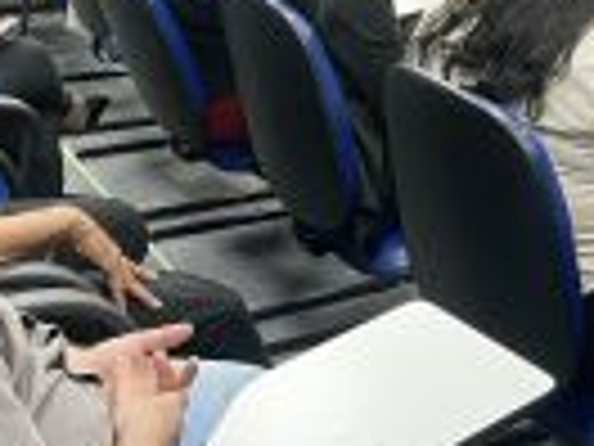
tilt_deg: -15.6
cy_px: 36
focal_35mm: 79
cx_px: 405
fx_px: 1356
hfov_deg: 24.6
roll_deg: -1.8
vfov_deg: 18.3
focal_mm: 4.2
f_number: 1.6
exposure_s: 1/60
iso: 250
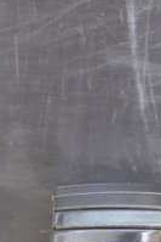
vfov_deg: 5.3
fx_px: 2540
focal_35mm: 379
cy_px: 455
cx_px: 88
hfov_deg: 3.6
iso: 1600
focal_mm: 55
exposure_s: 1/100
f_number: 5.6
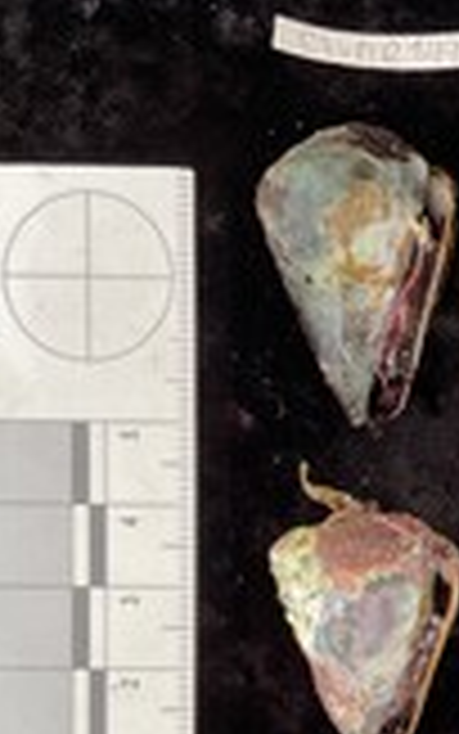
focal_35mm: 66
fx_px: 1320
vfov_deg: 30.6
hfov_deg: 18.6
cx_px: 558
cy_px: 543
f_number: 1.8
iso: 50
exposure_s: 1/60
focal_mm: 3
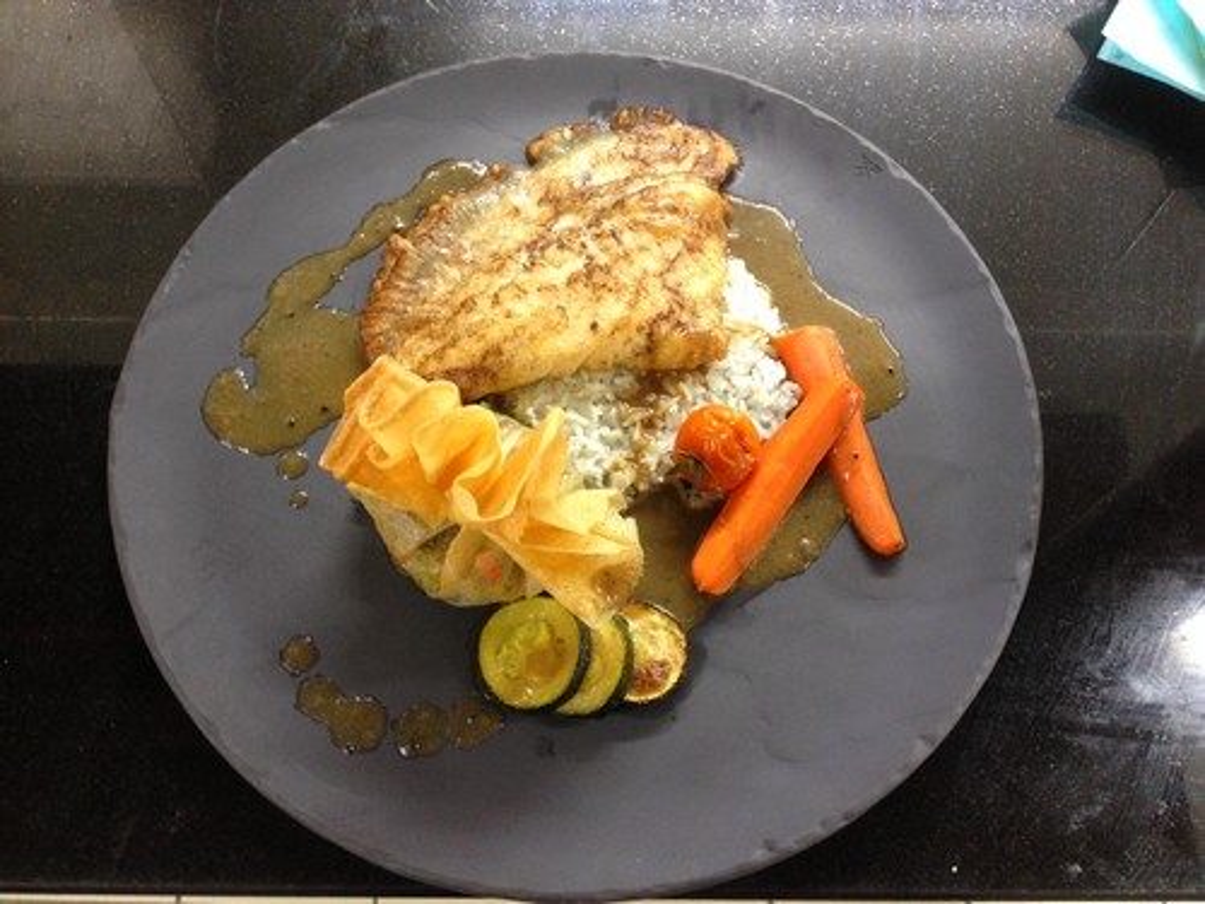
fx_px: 1218
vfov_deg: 40.7
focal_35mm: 35
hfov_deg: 52.6
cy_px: 452
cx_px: 602
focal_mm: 4.28
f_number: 2.4
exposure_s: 1/20
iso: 200
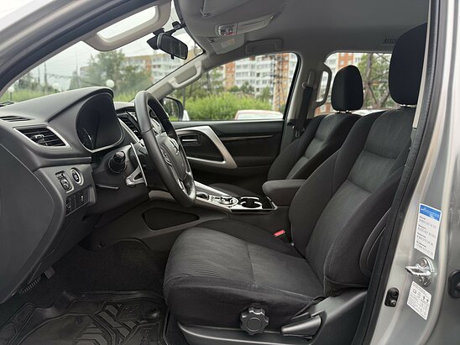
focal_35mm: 24
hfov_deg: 71.6
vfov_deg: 56.8
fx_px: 319
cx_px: 230
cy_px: 172
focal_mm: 6.76
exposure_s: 1/407
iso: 100
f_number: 1.78
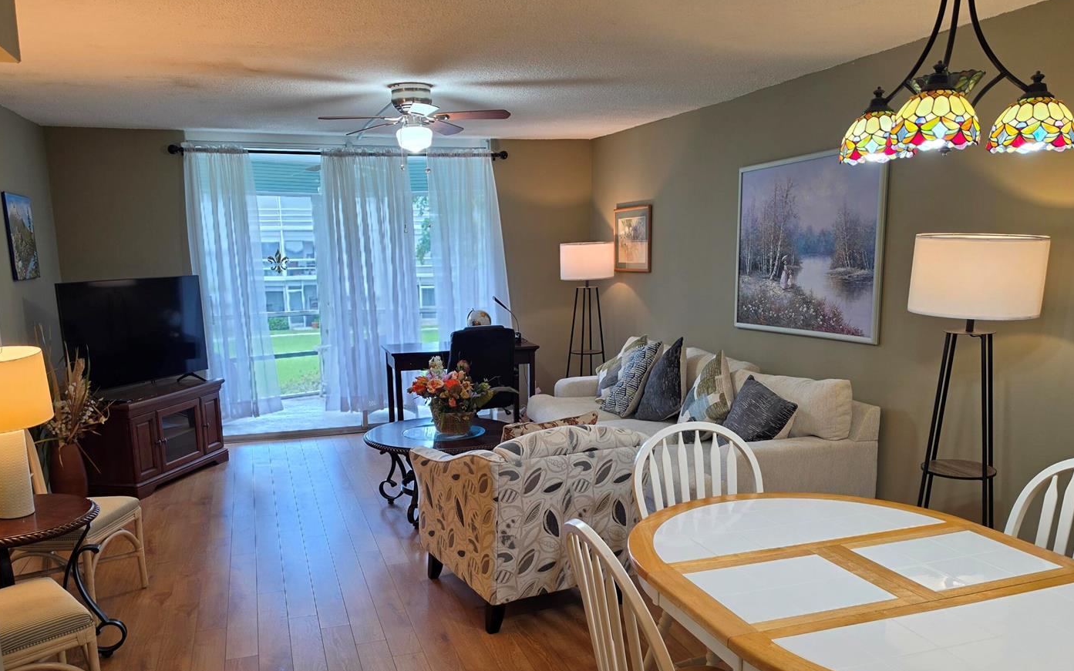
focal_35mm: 28
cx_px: 515
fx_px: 820
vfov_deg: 44.1
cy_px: 430
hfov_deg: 66.4
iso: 64
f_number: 1.4
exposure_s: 1/120
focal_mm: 6.5
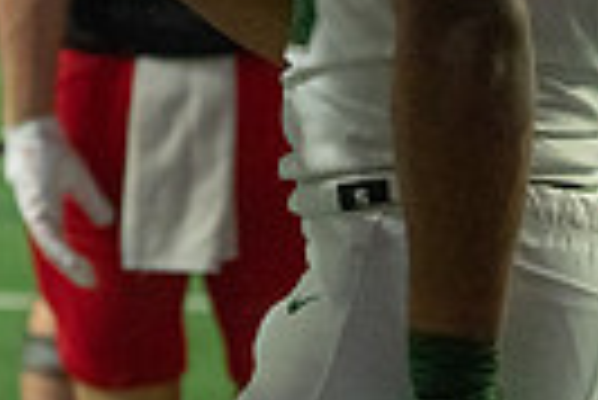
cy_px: -339
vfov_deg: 3.1
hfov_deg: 4.7
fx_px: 7250
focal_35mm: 436
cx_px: -184
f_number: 4.5
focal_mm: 100
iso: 10000
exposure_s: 1/1000
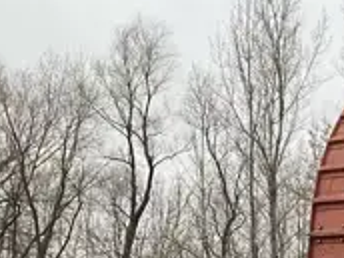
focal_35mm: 108
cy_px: 428
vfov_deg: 12.7
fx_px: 1073
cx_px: 630
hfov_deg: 15.5
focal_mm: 3
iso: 32
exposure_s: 1/122
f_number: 1.8
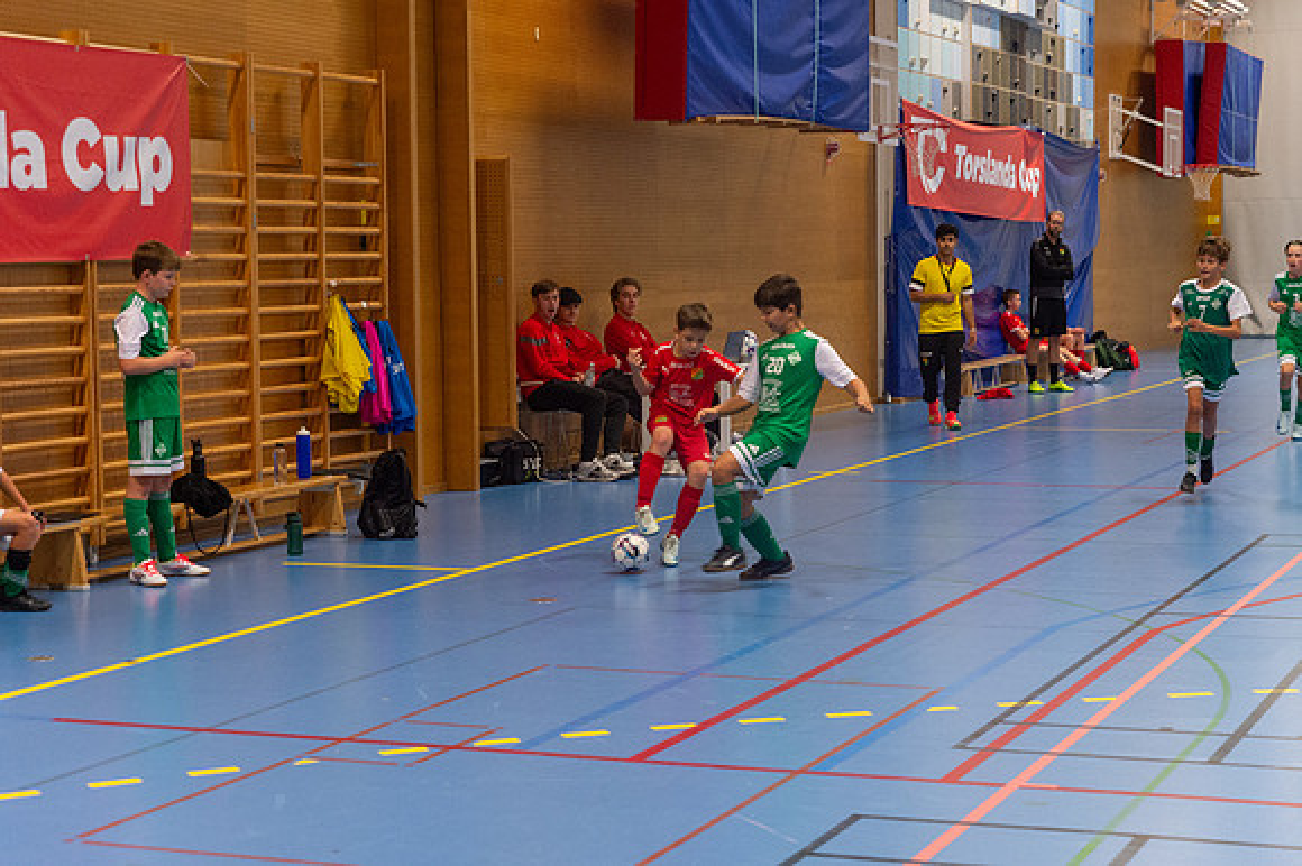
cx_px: 651
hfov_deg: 28.0
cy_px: 433
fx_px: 2609
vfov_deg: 18.9
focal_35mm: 72
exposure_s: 1/400
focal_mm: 70
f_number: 3.5
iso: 4500
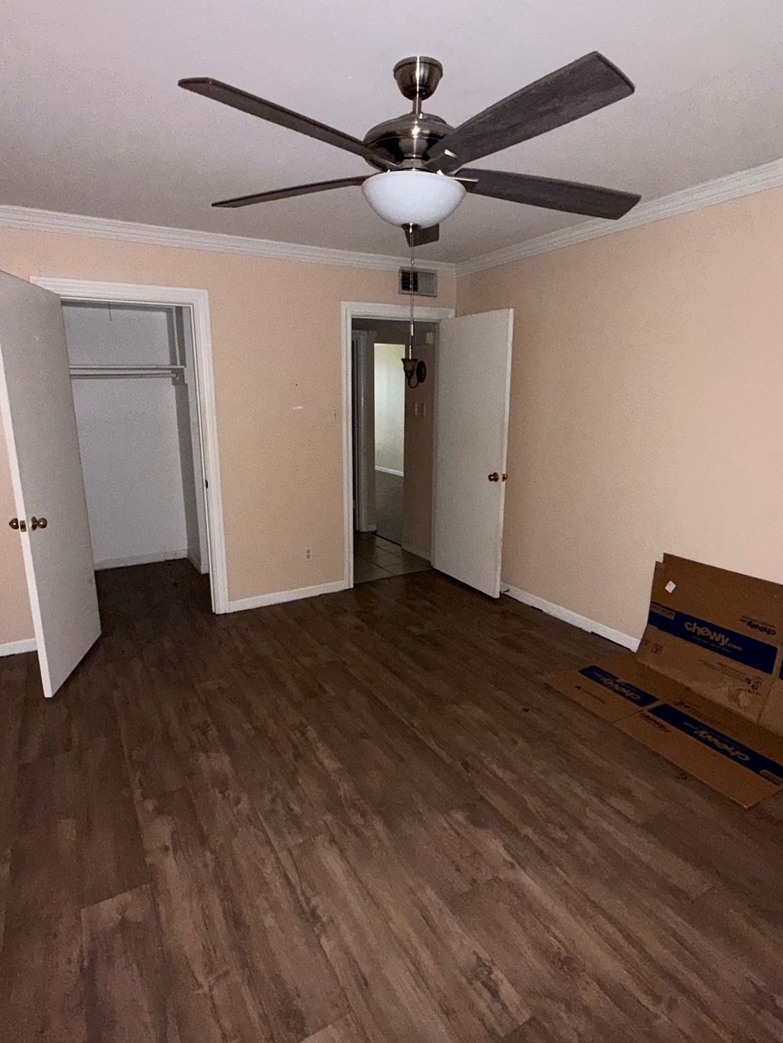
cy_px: 514
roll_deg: +0.1
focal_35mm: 19
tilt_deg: -12.1
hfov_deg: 68.7
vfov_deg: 84.7
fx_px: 573
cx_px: 383
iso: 320
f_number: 2.2
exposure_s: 1/16
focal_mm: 2.22
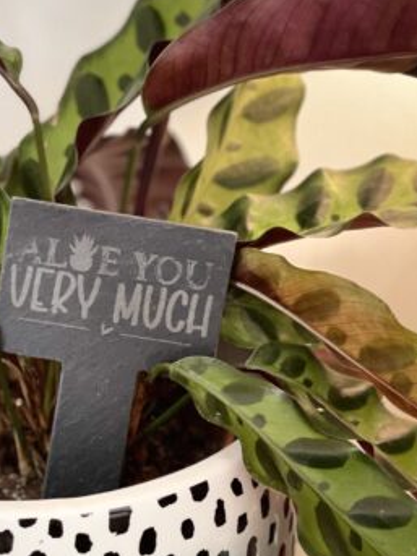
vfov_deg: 19.4
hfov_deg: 14.6
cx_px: 133
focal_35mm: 101
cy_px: 327
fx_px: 1623
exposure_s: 1/40
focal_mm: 6
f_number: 2
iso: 250
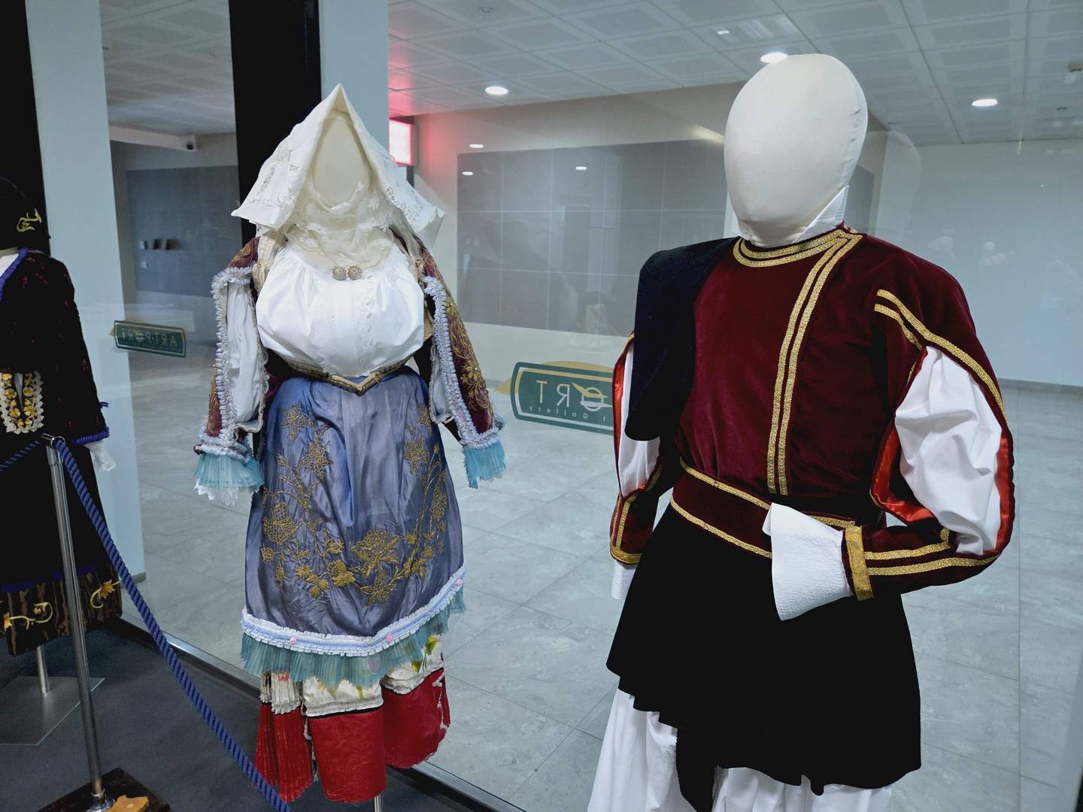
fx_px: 720
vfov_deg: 58.9
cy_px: 406
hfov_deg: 73.9
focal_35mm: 23
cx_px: 542
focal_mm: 5.4
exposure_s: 1/100
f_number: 1.8
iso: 400
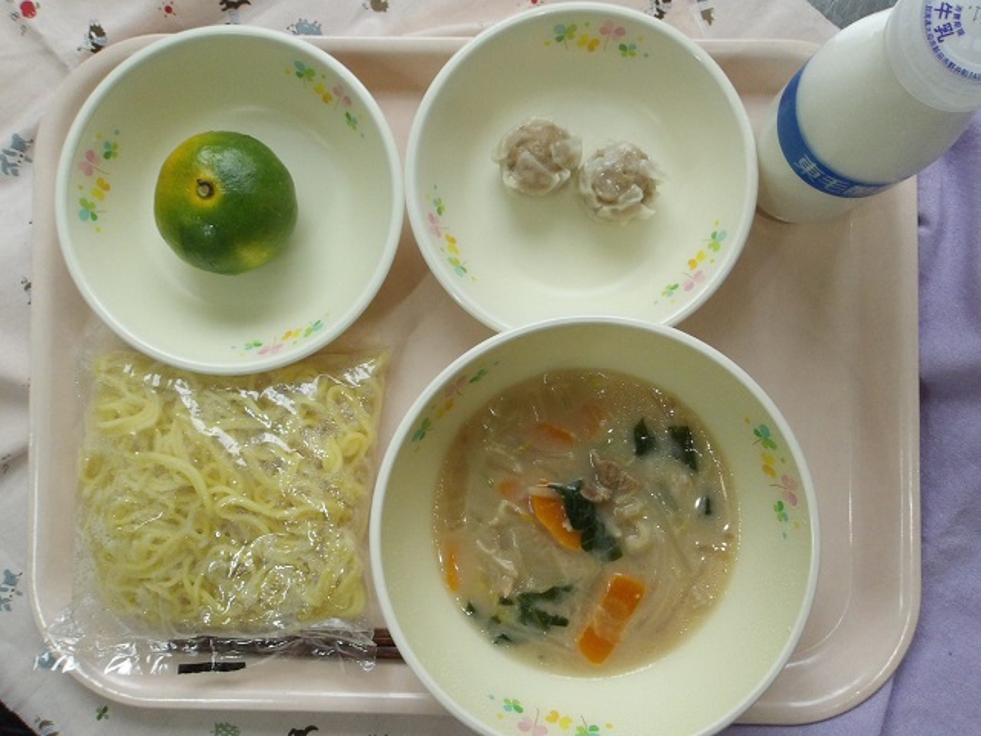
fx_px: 765
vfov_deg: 51.4
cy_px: 368
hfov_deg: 65.3
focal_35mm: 27
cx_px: 490
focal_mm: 4.9
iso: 707
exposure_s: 1/60
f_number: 10.4
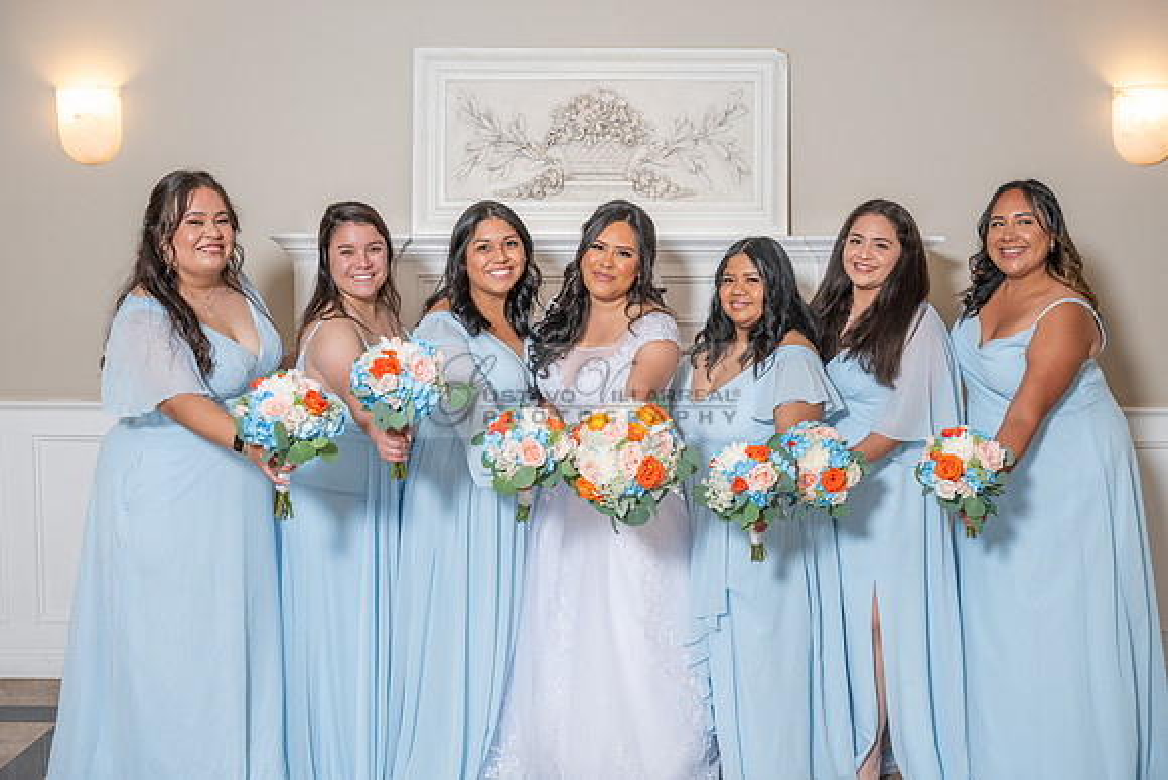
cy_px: 390
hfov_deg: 46.4
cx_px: 584
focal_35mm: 42
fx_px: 1363
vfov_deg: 31.9
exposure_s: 1/160
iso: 640
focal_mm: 42
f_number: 4.5
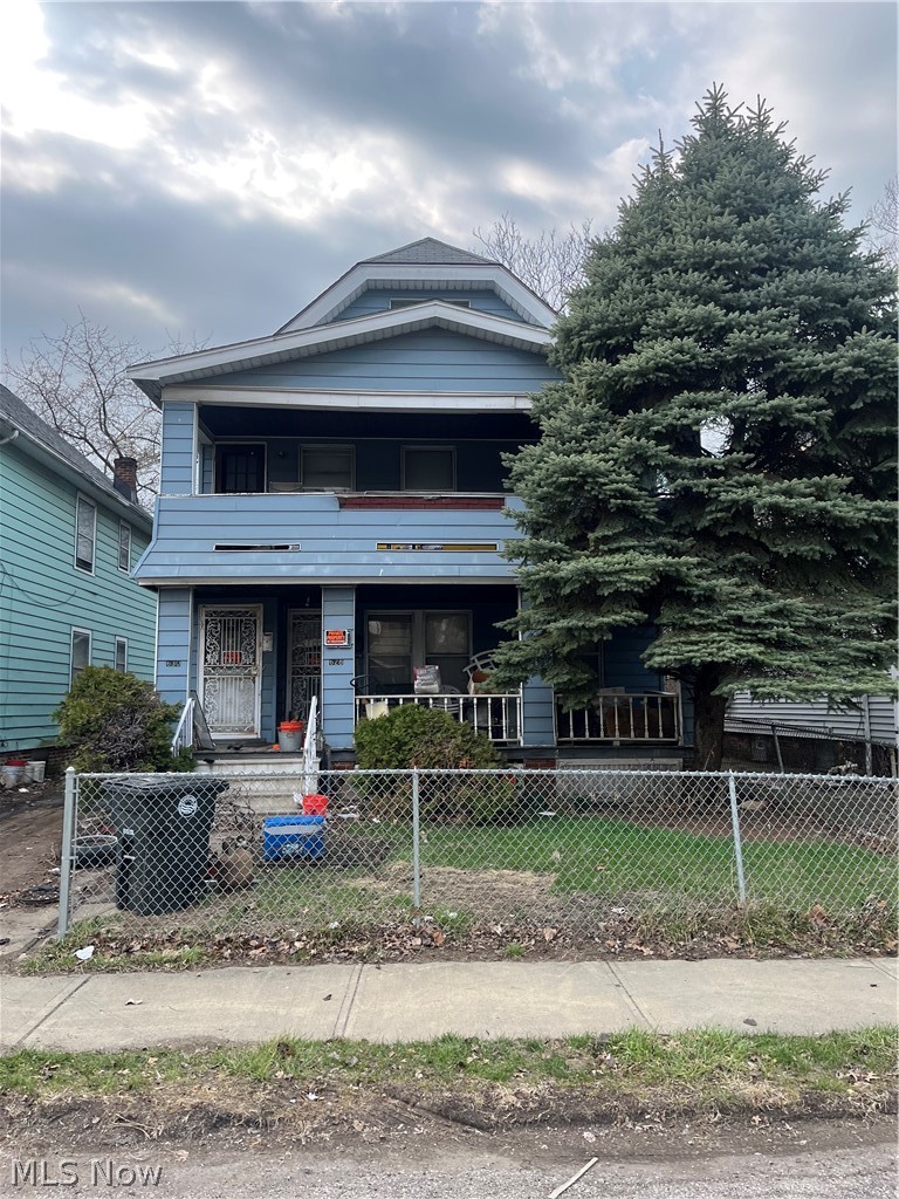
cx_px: 450
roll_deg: -1.0
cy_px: 600
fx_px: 900
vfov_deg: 67.3
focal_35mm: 26
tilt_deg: +8.0
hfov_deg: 53.1
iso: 50
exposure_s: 1/1225
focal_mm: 5.1
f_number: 1.6
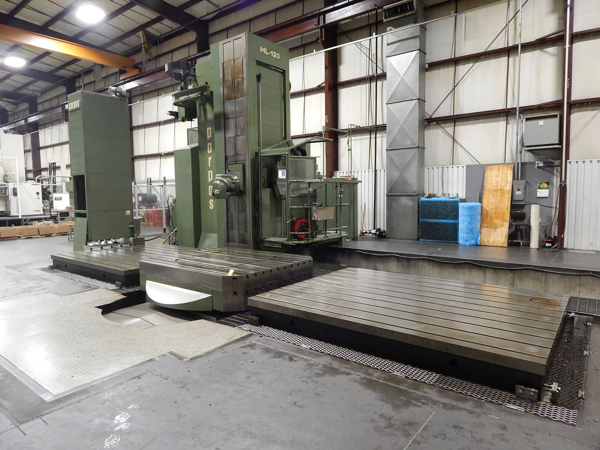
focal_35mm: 23
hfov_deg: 73.9
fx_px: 399
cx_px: 300
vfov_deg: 58.9
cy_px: 225
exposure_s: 1/10
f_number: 3
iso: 400
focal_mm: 4
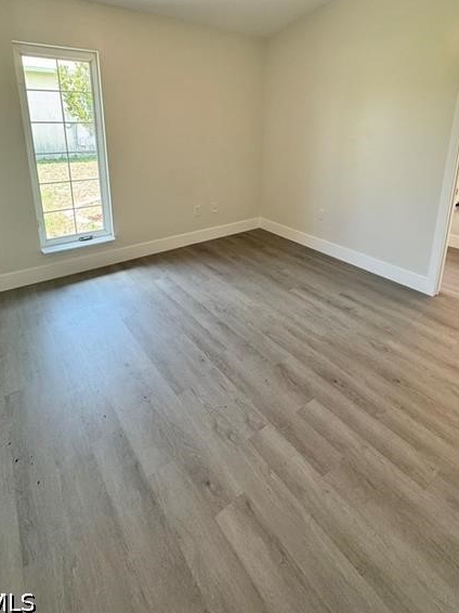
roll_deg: -1.8
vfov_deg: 81.8
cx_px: 245
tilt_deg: -13.8
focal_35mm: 19
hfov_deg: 68.6
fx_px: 336
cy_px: 205
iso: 200
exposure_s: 1/120
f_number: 2.2
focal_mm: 2.22
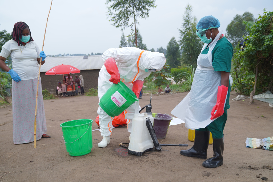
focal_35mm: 36
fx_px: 273
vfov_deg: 36.8
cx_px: 136
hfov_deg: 53.1
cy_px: 91
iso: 250
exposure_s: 1/500
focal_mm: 36
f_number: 4
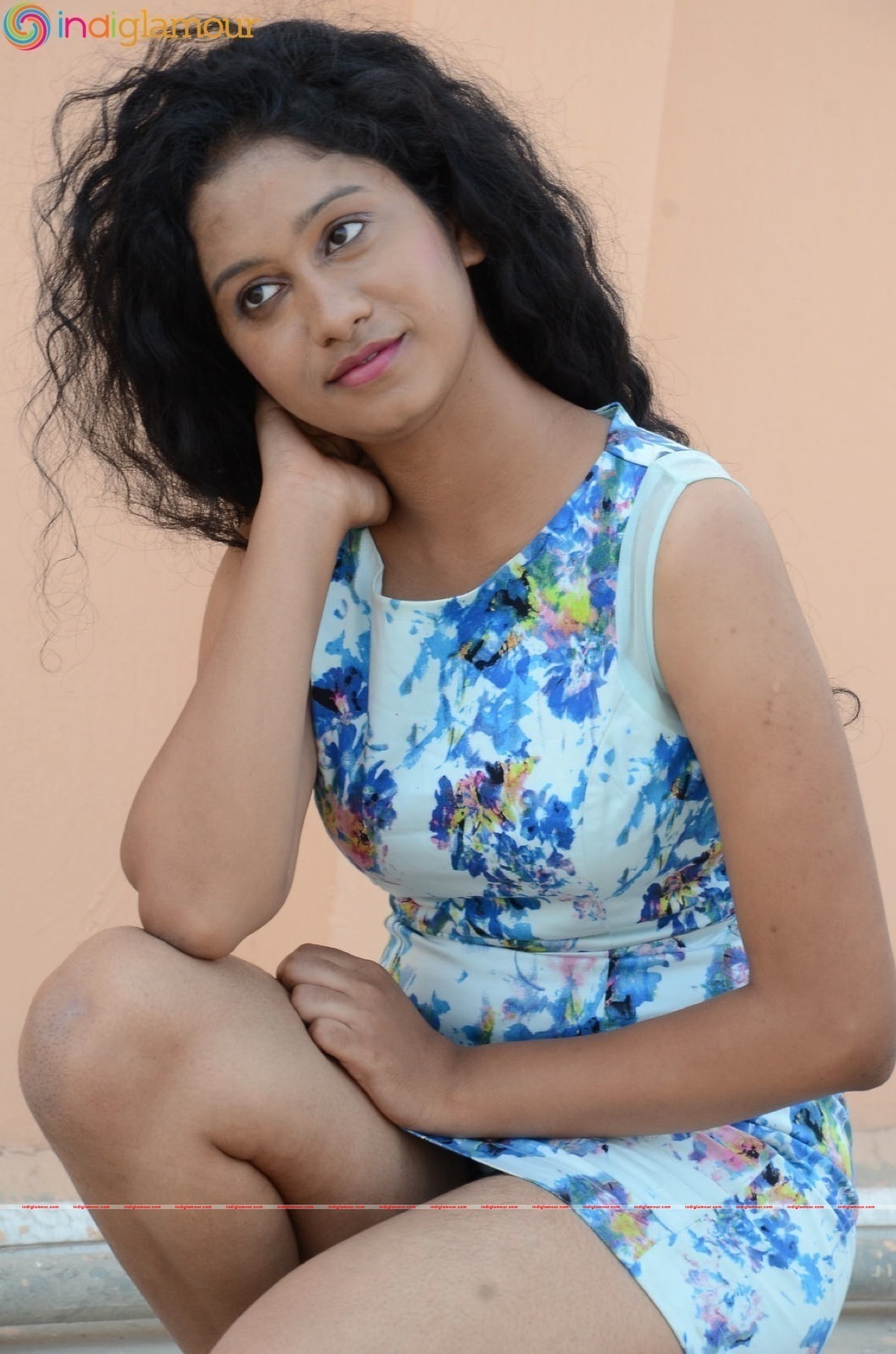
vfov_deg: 15.2
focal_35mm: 135
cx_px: 448
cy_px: 677
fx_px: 5065
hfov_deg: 10.1
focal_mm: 90
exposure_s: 1/125
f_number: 7.1
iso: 500
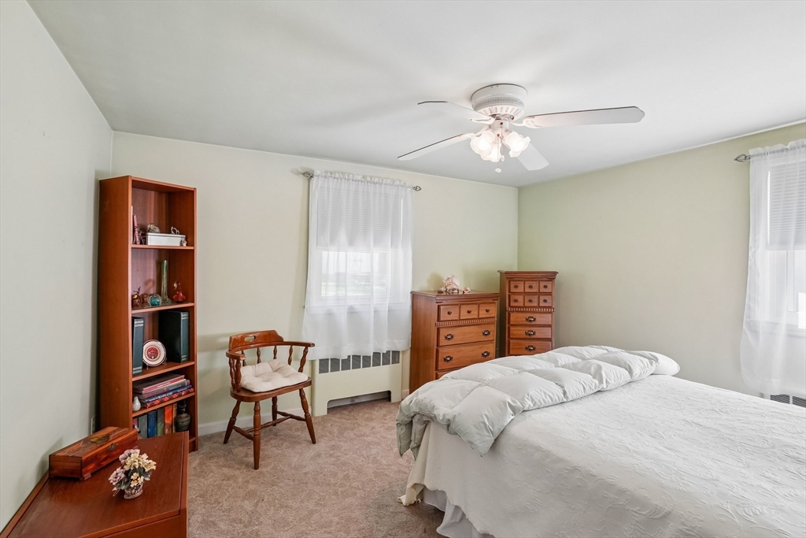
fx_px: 358
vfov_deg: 73.8
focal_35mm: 16
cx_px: 403
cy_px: 269
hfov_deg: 96.7
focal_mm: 16
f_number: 9
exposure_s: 1/30
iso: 1000
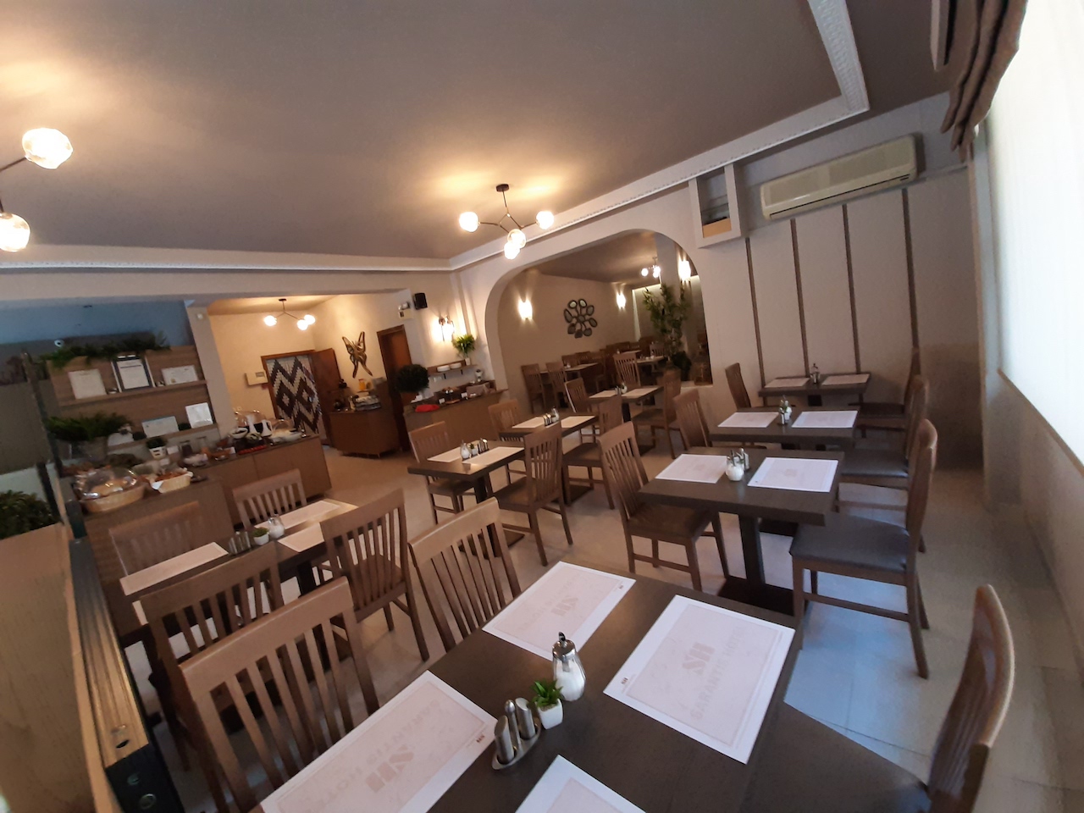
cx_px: 542
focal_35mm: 13
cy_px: 406
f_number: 2.2
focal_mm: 1.42
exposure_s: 1/33
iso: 200
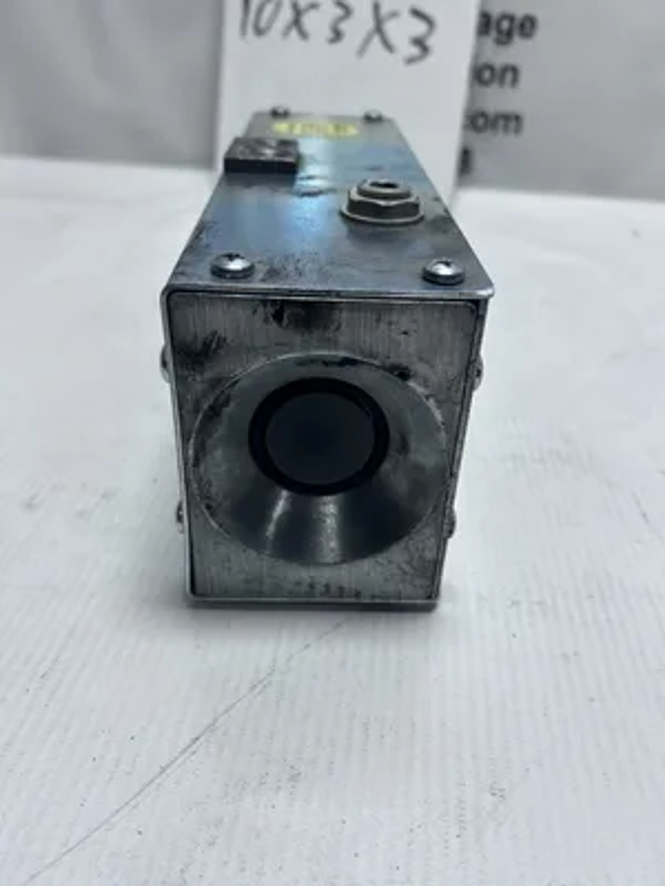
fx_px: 666
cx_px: 332
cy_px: 443
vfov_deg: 67.3
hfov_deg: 53.1
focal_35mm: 26
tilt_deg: -31.3
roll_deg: -1.5
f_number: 1.5
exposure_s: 1/614
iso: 50
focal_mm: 5.7
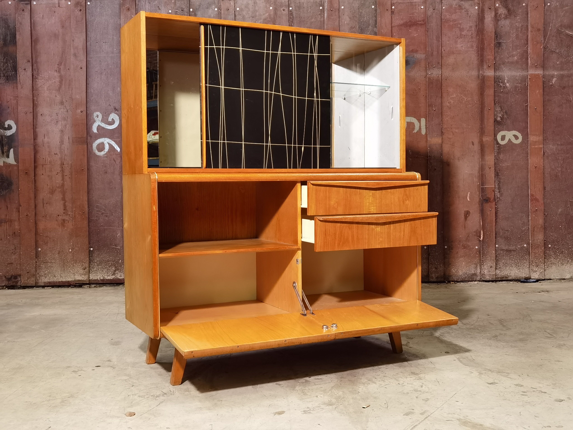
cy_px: 215
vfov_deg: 36.0
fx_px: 662
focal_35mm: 40
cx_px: 286
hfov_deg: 46.8
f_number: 1.9
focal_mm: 6.71
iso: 500
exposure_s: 1/33.3
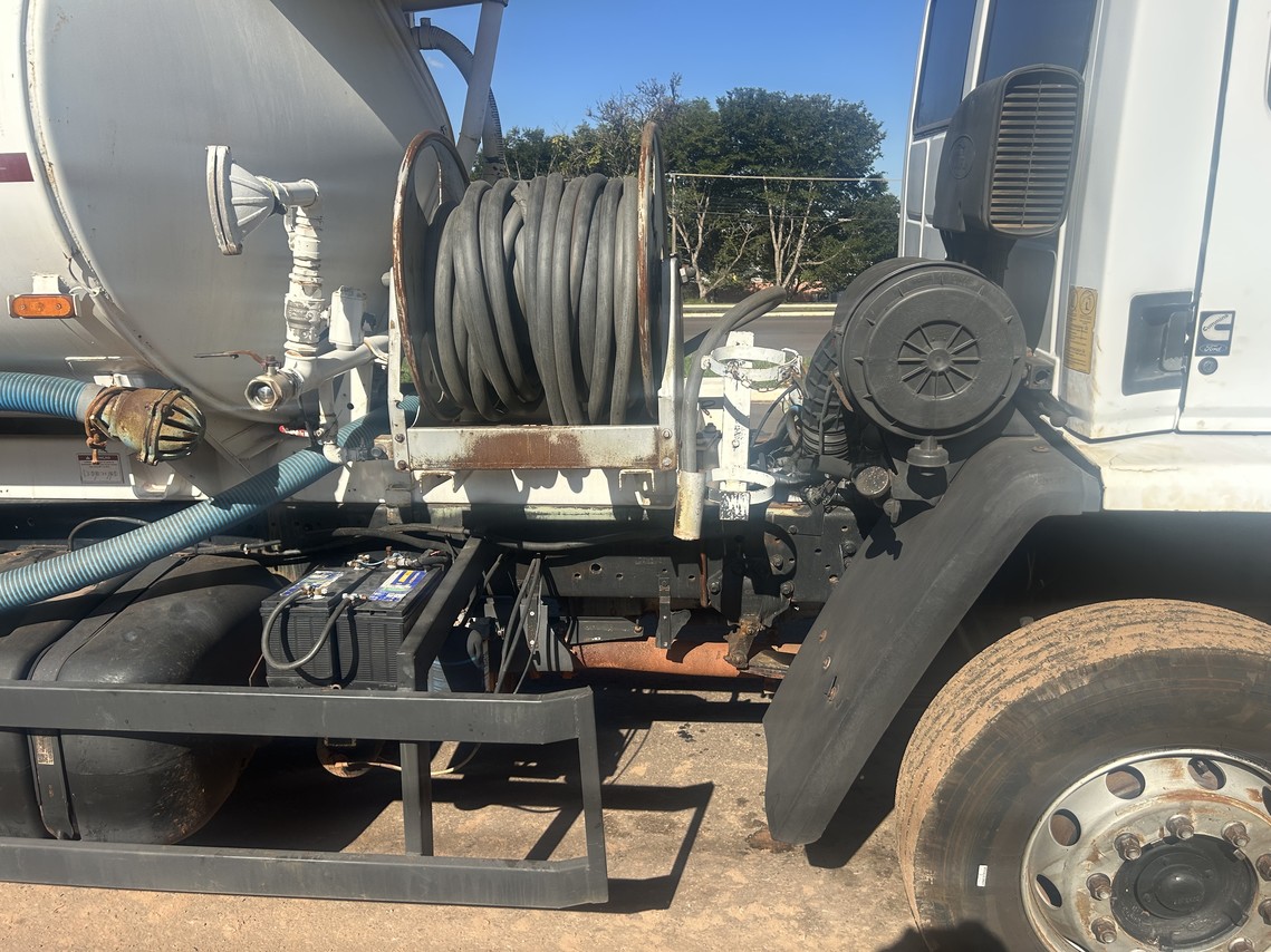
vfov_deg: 53.1
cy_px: 476
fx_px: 955
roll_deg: +0.4
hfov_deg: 67.3
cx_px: 636
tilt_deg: -12.5
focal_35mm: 26
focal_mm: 5.7
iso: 50
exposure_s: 1/3165
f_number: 1.5
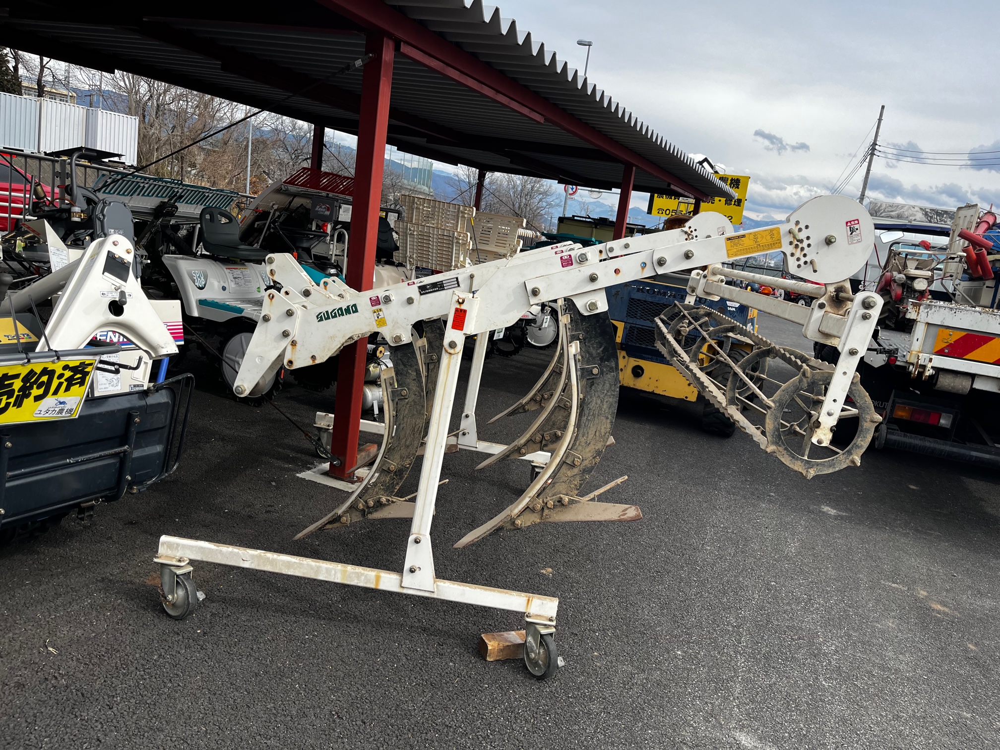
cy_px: 375
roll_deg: -7.9
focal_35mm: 26
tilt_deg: -10.4
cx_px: 500
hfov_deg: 67.3
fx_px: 751
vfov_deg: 53.1
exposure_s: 1/1890
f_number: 1.6
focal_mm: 5.1
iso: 50
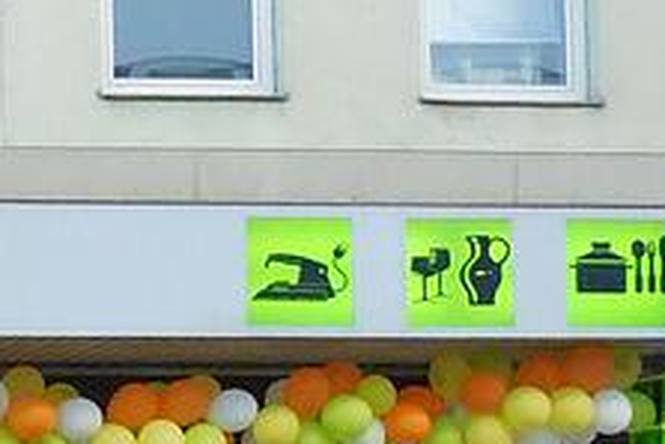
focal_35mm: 174
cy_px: 547
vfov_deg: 7.8
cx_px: -513
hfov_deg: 11.1
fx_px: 3216
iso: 1600
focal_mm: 8.2
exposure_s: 1/800
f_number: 3.8
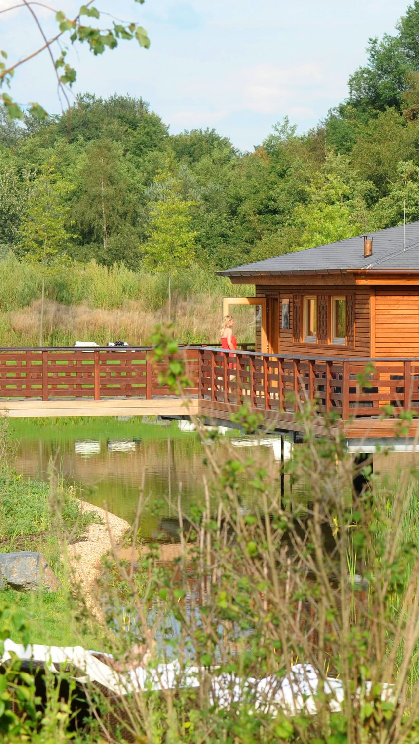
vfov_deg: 14.1
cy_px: 375
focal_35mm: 152
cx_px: 600
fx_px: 3002
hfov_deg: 7.9
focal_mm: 86
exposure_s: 1/250
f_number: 9
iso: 200
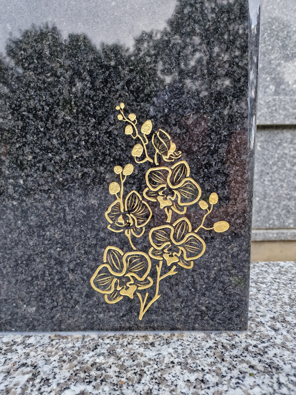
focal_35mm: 23
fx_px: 262
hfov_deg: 58.9
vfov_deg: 73.9
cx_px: 148
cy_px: 198
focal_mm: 6.4
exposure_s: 1/180
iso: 125
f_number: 1.8
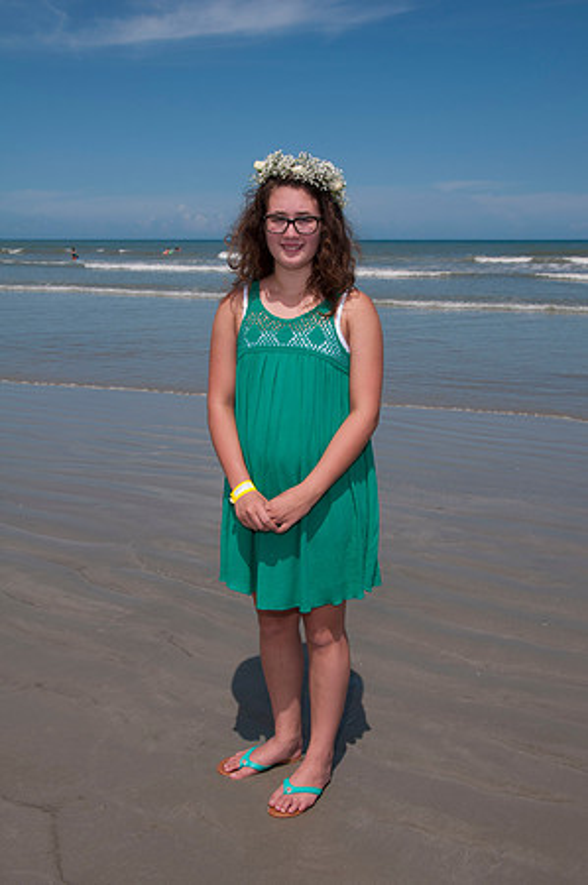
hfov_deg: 35.4
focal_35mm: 38
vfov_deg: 51.3
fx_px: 921
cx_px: 294
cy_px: 442
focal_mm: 25
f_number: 11
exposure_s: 1/250
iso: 100
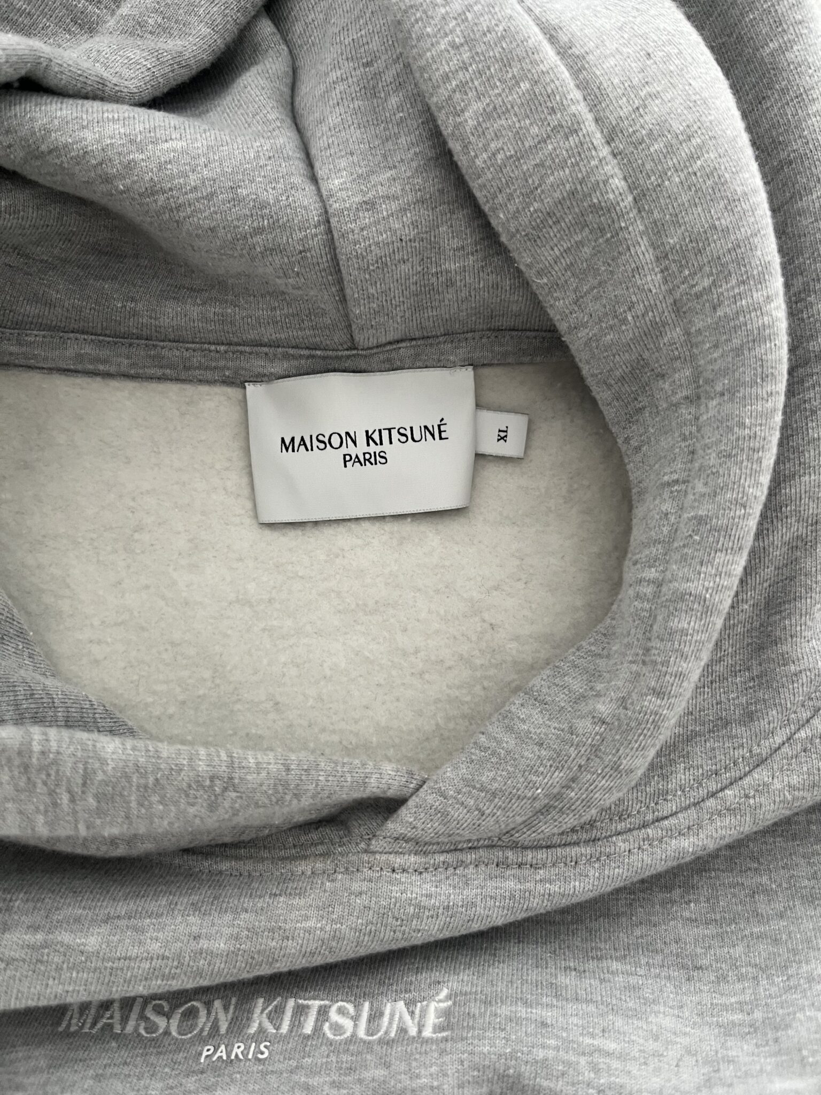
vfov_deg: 67.3
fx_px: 822
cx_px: 410
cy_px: 548
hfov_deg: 53.1
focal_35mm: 26
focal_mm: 5.1
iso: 250
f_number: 1.6
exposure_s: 1/60
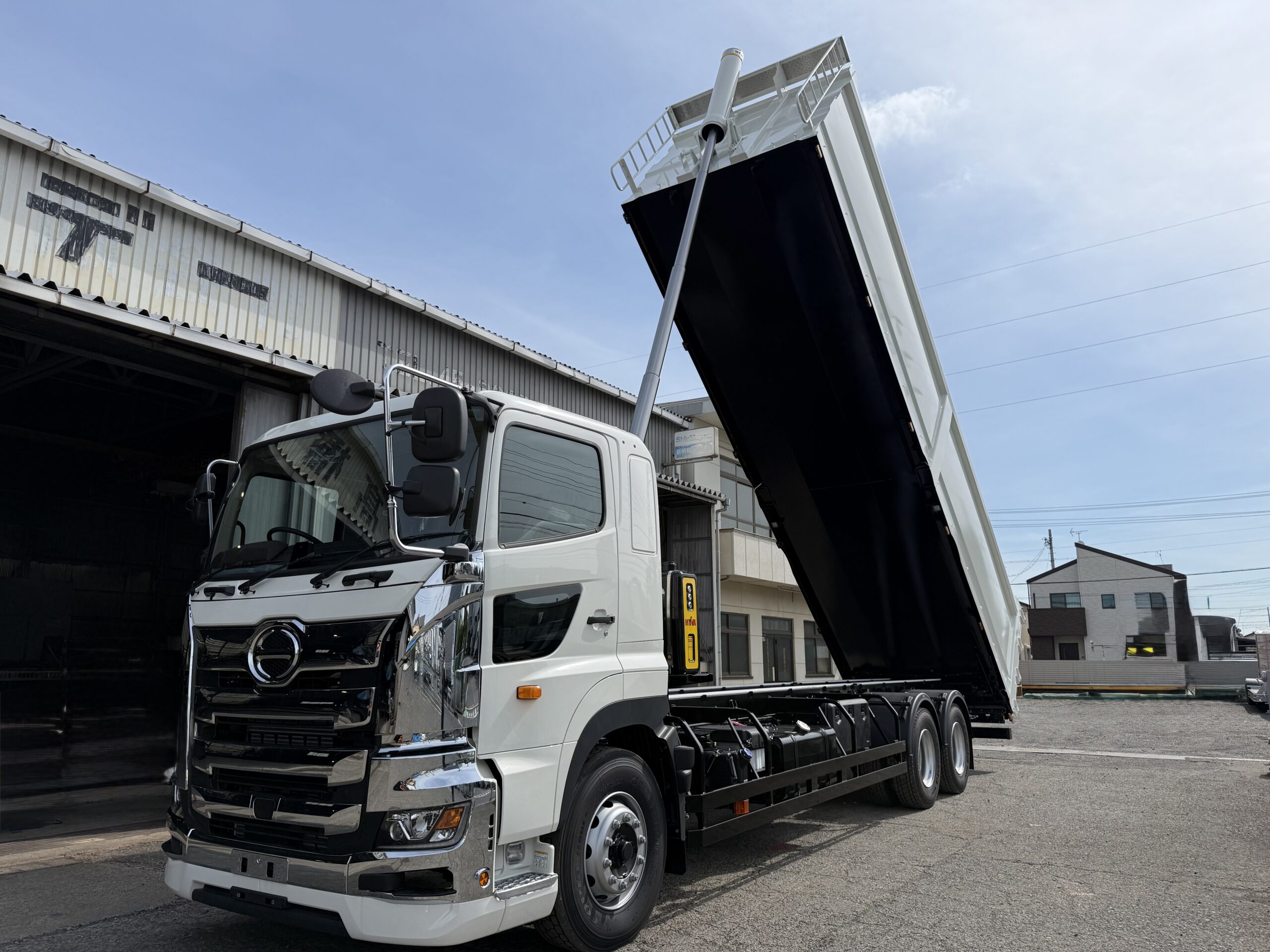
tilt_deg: +12.1
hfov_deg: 71.6
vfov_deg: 56.8
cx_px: 635
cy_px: 476
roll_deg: -0.4
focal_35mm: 24
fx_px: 881
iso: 80
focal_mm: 6.76
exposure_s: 1/7353
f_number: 1.78
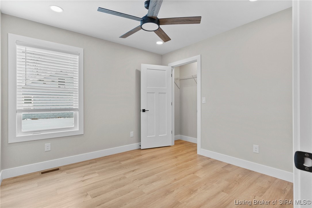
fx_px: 147
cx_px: 156
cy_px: 104
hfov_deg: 93.3
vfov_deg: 70.5
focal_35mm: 17
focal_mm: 17
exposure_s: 1/20
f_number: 7.1
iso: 1000
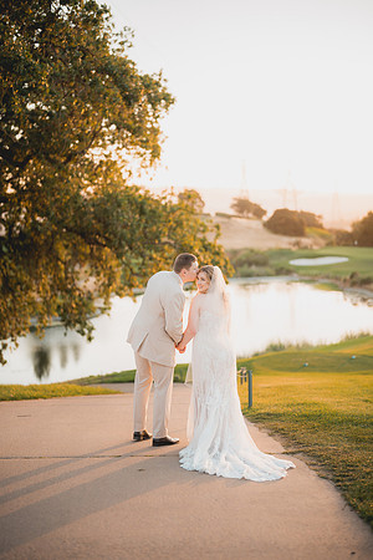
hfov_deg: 27.0
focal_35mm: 50
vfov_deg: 39.6
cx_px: 186
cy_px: 280
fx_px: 777
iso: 125
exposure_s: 1/400
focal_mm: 50
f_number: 1.2
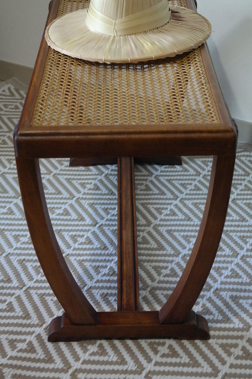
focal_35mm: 69
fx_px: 724
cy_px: 190
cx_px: 126
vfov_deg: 29.2
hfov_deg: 19.7
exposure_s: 1/50
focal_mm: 45
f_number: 5
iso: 3200
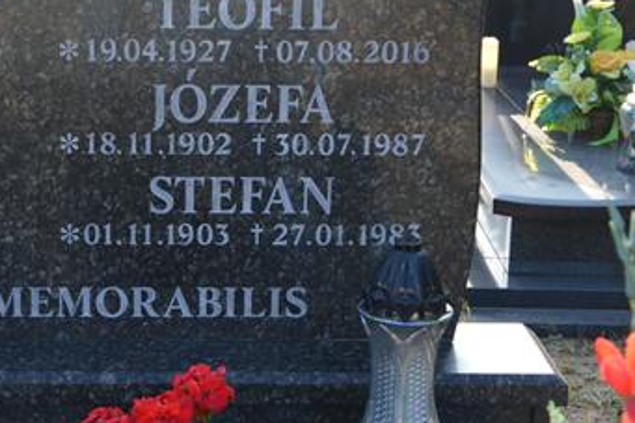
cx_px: 210
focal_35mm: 107
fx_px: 1886
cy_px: 201
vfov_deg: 12.8
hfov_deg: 19.0
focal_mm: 38
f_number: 5.6
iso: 180
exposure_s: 1/125
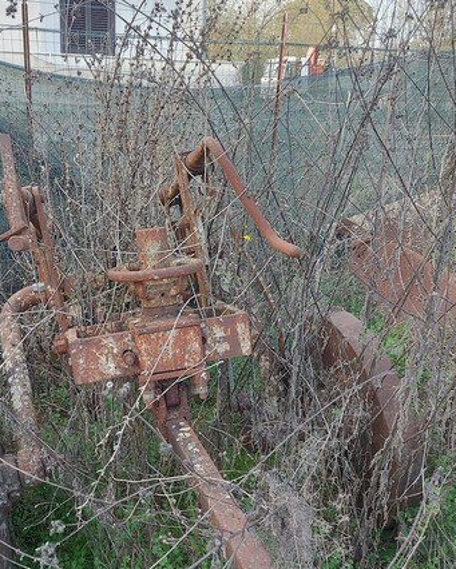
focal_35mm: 33
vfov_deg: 54.2
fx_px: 557
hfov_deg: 44.0
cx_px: 159
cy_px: 289
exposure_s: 1/60
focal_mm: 5.23
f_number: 1.8
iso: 40
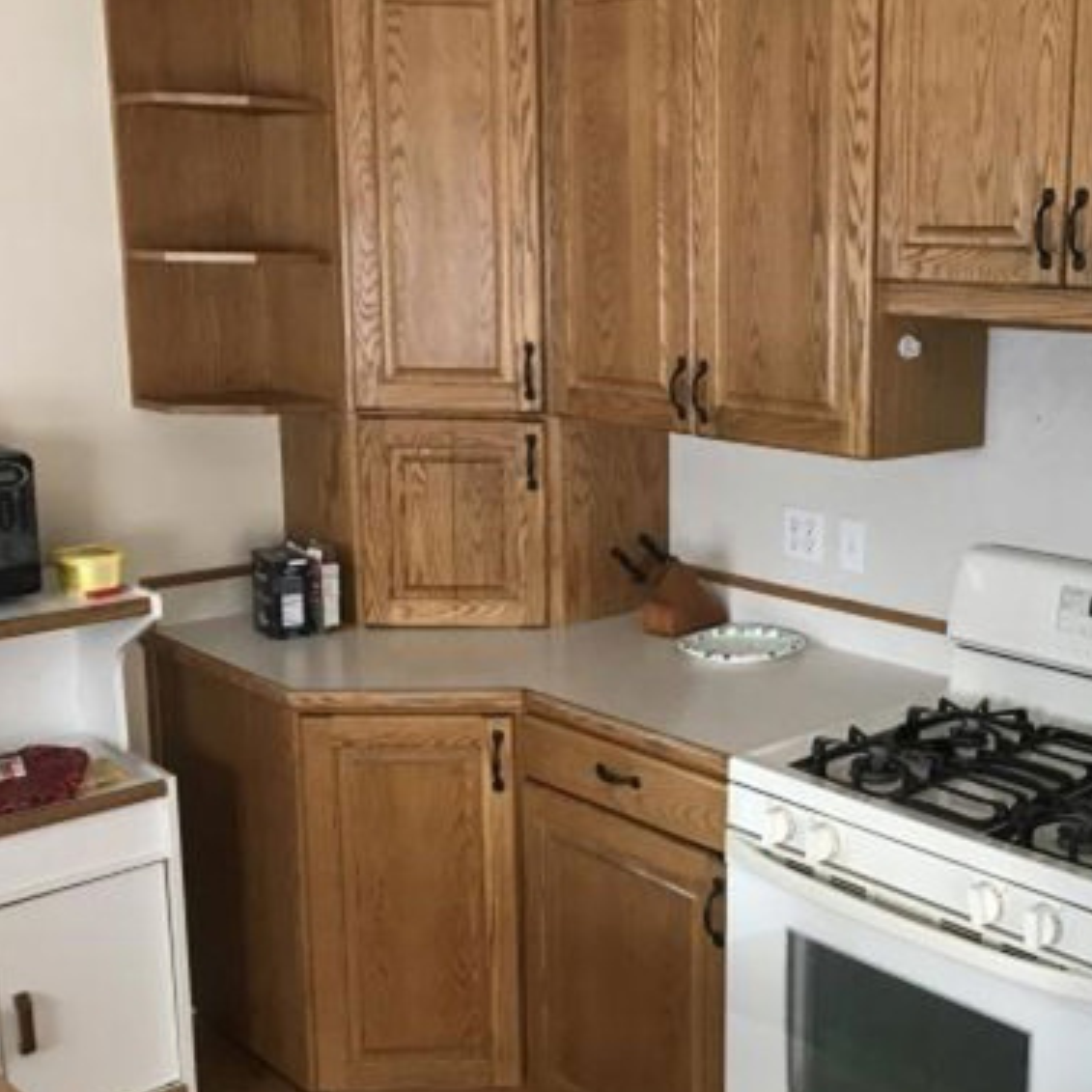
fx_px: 1499
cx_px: 898
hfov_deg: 38.3
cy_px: 527
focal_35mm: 42
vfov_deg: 40.0
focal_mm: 3.99
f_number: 1.8
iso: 40
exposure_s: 1/17
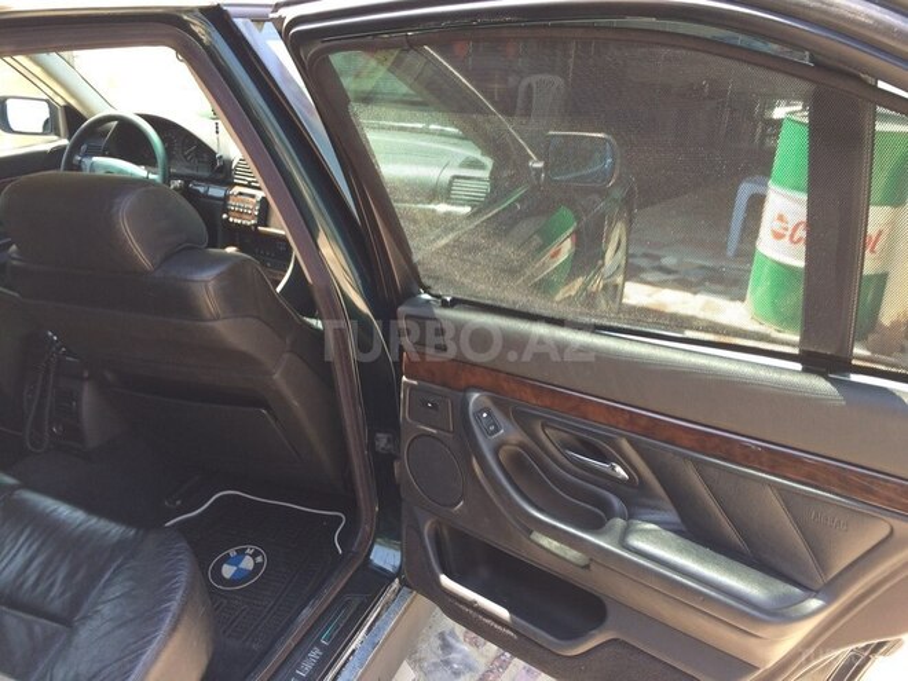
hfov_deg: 61.7
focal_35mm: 29
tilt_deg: -18.1
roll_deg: -0.8
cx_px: 454
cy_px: 340
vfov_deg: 48.2
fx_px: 761
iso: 40
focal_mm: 4.15
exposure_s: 1/100
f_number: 2.2
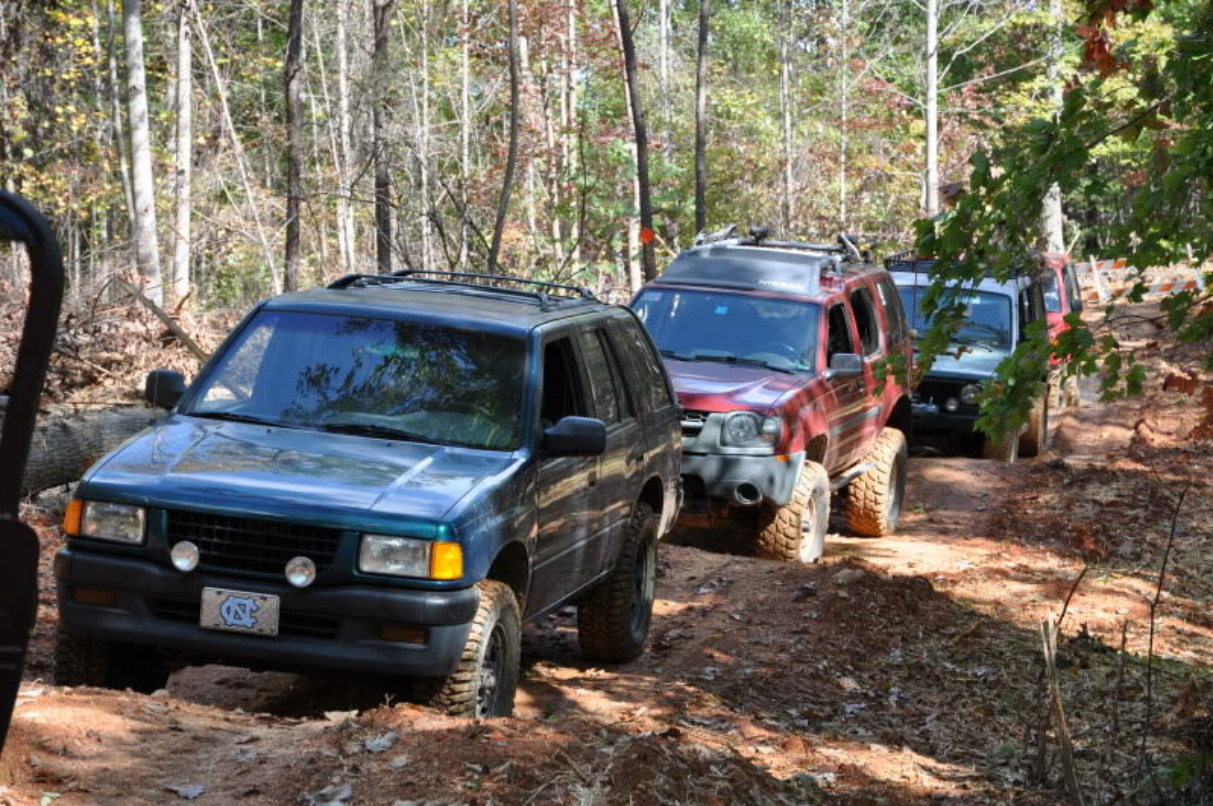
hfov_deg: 21.9
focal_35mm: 93
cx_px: 606
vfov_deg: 14.7
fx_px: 3130
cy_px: 403
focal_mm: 62
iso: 200
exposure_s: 1/160
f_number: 6.3
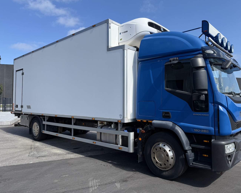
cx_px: 130
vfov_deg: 54.9
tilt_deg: +1.7
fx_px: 185
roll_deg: -0.4
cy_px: 94
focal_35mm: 26
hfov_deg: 65.9
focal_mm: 6.76
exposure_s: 1/3425
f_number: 1.78
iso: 80
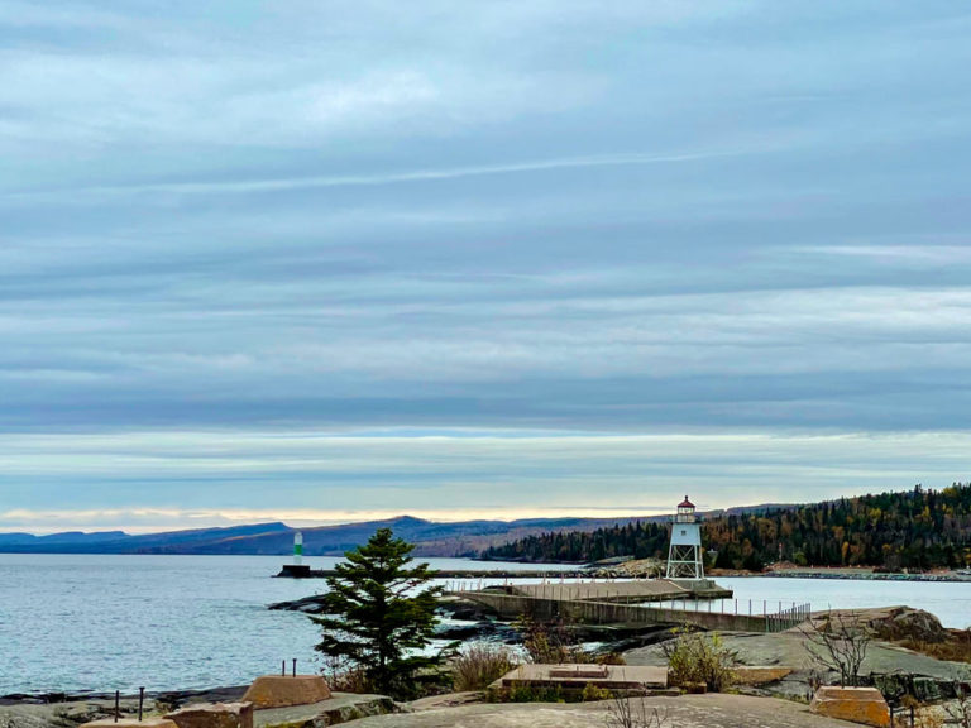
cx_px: 486
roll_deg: -1.0
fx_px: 1459
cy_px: 364
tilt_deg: +5.9
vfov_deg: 28.0
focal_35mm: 52
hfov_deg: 36.8
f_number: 2
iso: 64
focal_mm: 6
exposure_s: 1/121
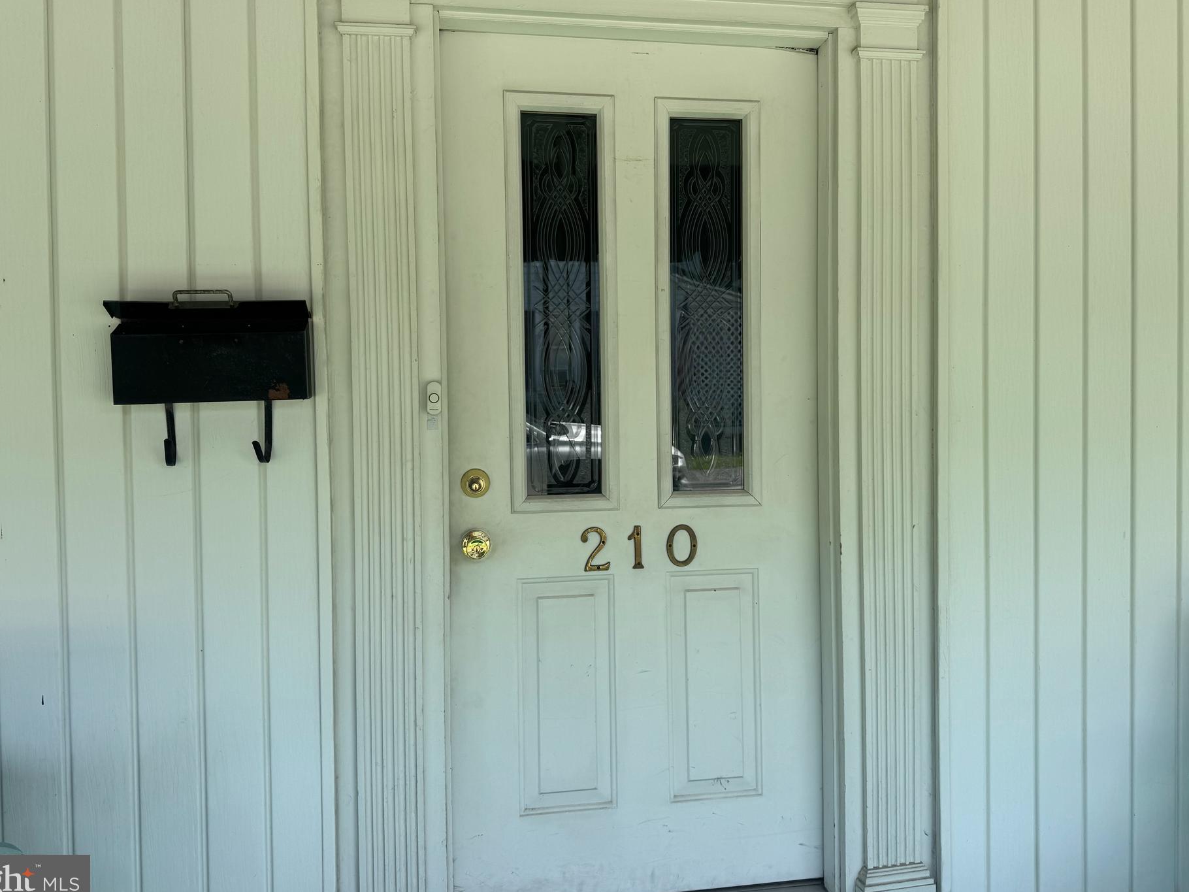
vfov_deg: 51.3
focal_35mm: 27
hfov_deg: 65.3
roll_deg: +1.4
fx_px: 927
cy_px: 406
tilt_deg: -1.6
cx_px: 596
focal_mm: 6.76
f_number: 1.78
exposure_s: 1/1131
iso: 80
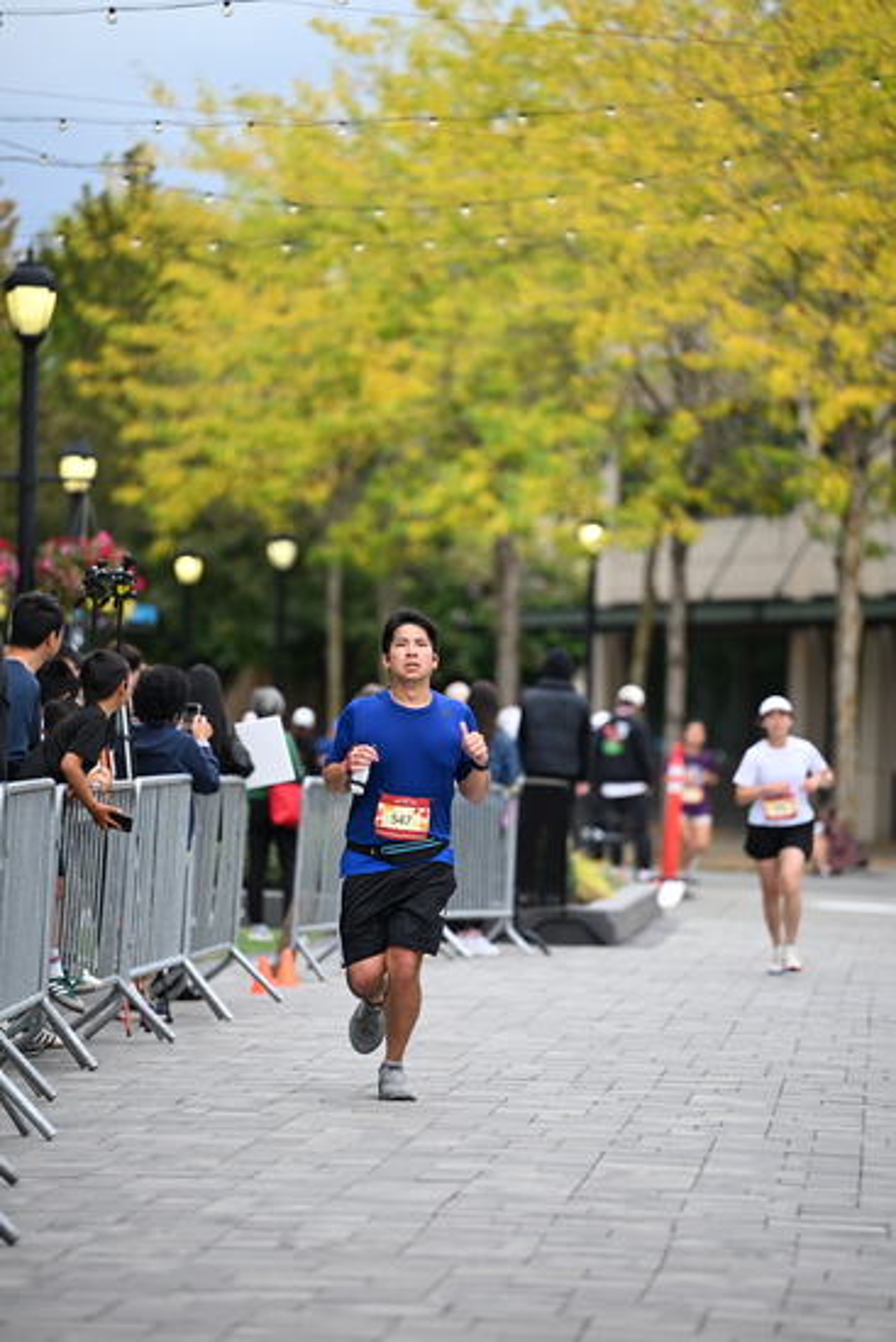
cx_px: 448
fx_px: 6529
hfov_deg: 7.9
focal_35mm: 175
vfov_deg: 11.7
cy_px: 671
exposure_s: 1/2000
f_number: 2.8
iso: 640
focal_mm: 175
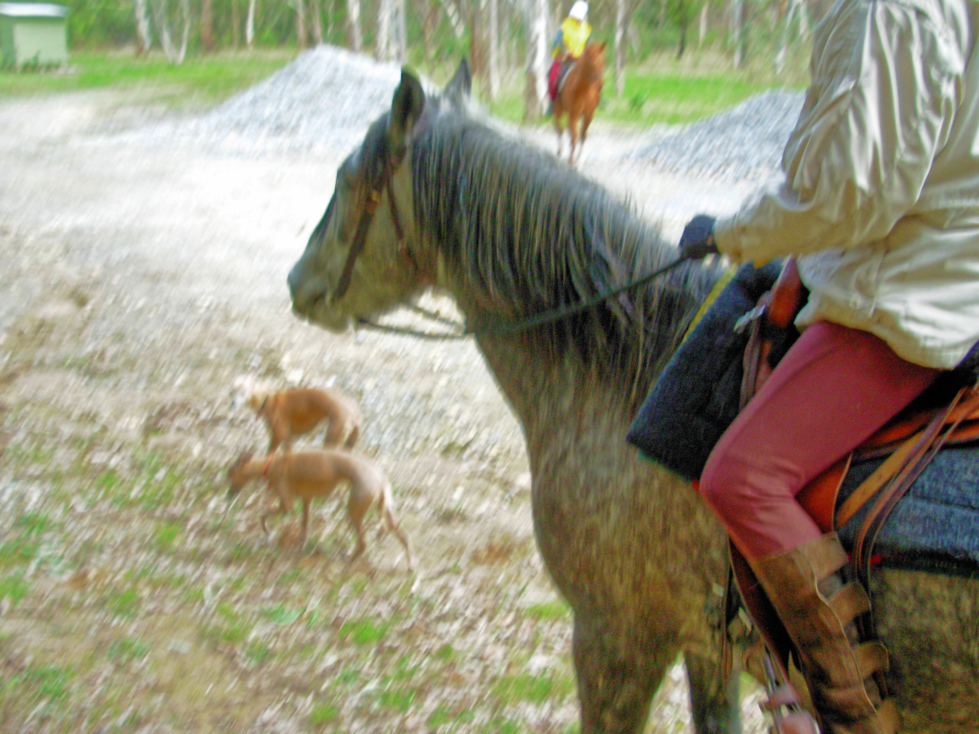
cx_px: 490
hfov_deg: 49.0
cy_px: 367
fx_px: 1075
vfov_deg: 37.7
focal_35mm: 38
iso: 50
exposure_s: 1/60
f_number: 2.9
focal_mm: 6.3
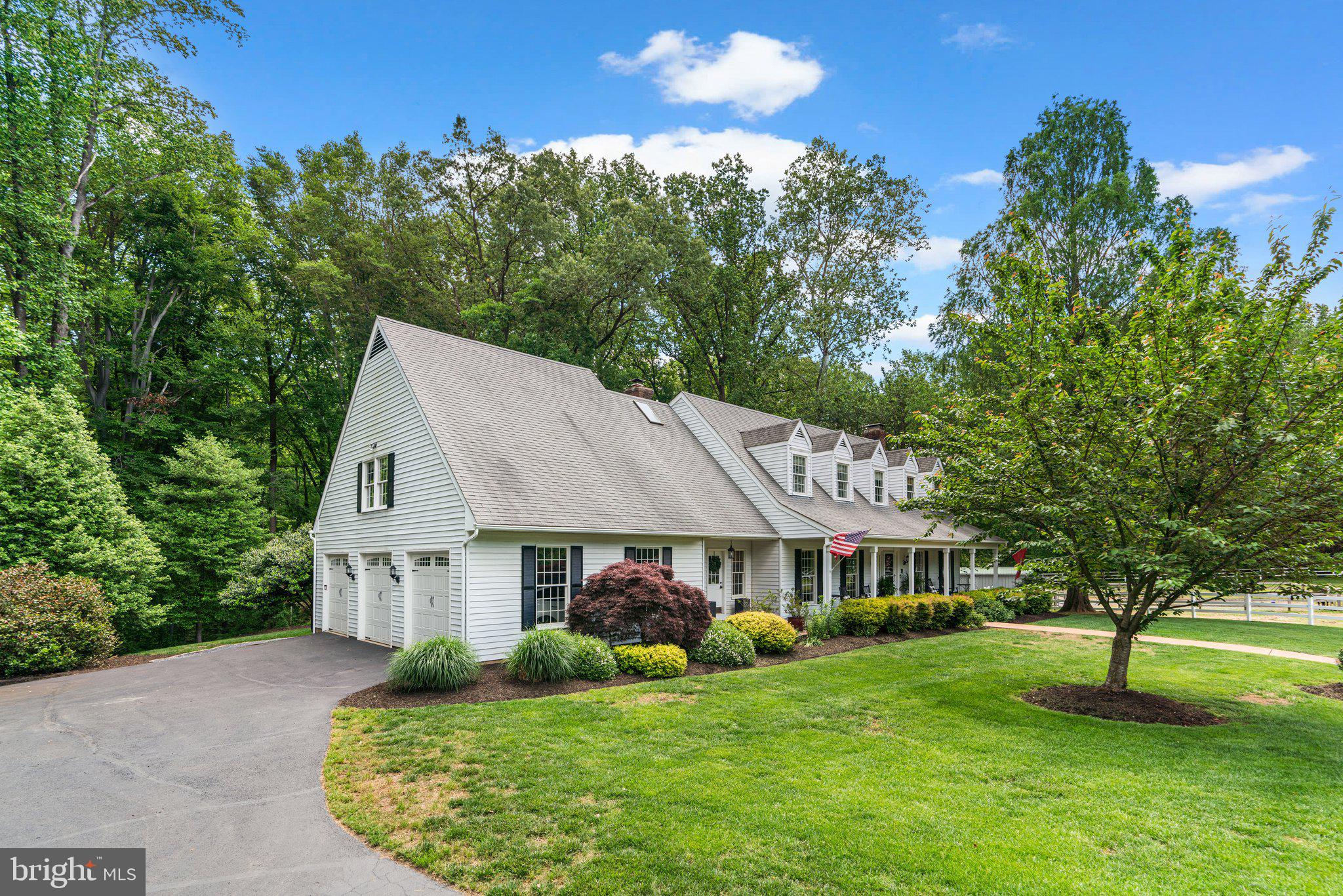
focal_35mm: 16
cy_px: 448
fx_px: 597
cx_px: 672
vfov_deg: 73.8
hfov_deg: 96.7
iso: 100
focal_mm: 16
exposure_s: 1/250
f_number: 8
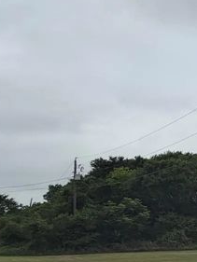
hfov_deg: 16.8
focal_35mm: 51
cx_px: 434
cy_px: 198
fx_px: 387
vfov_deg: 36.6
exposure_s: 1/1745
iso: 20
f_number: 2.2
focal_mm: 2.22
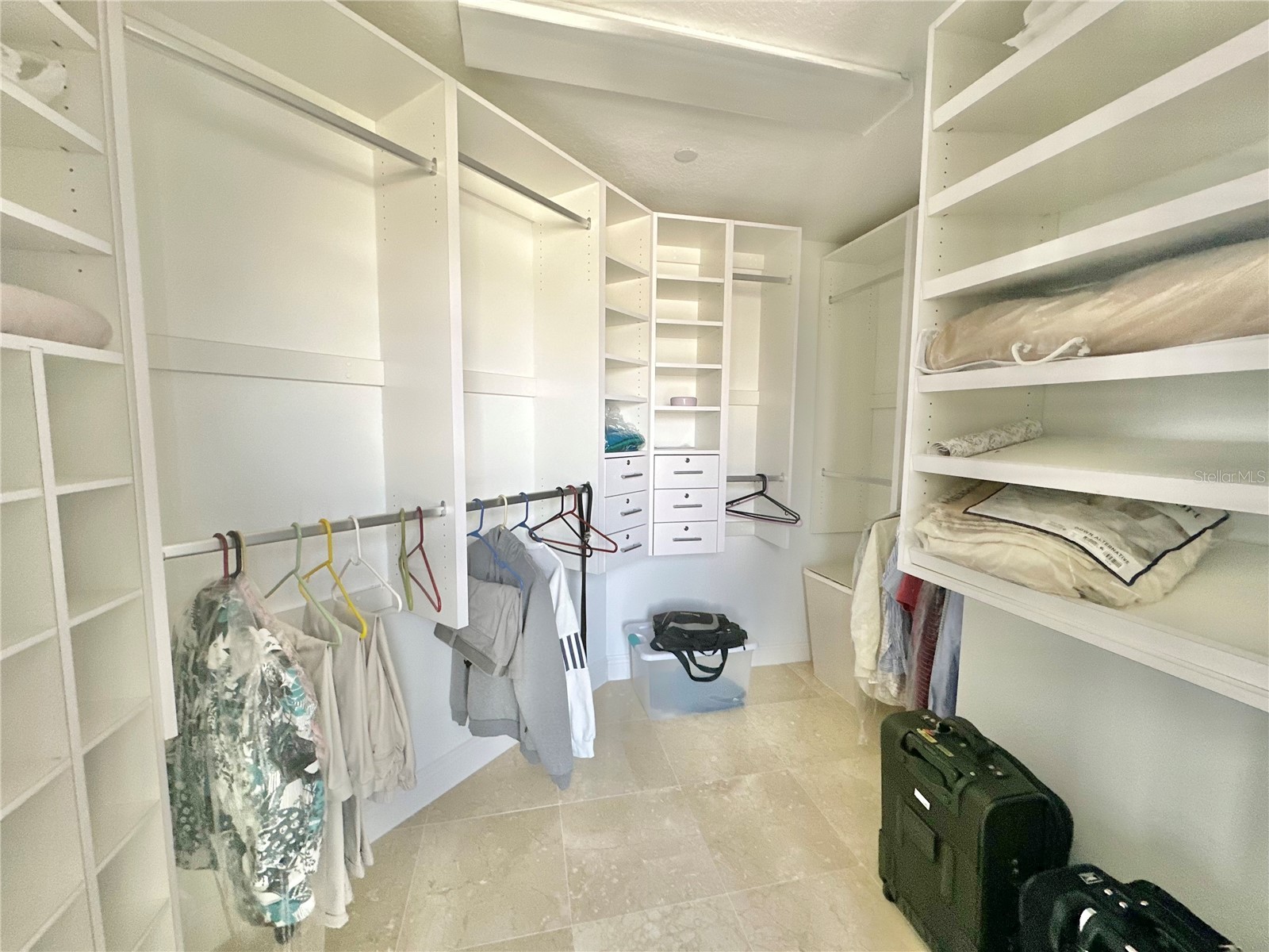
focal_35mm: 14
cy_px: 476
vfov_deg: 85.7
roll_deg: -0.9
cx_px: 634
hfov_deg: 102.1
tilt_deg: -6.0
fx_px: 513
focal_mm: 2.22
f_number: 2.2
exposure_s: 1/60
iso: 200
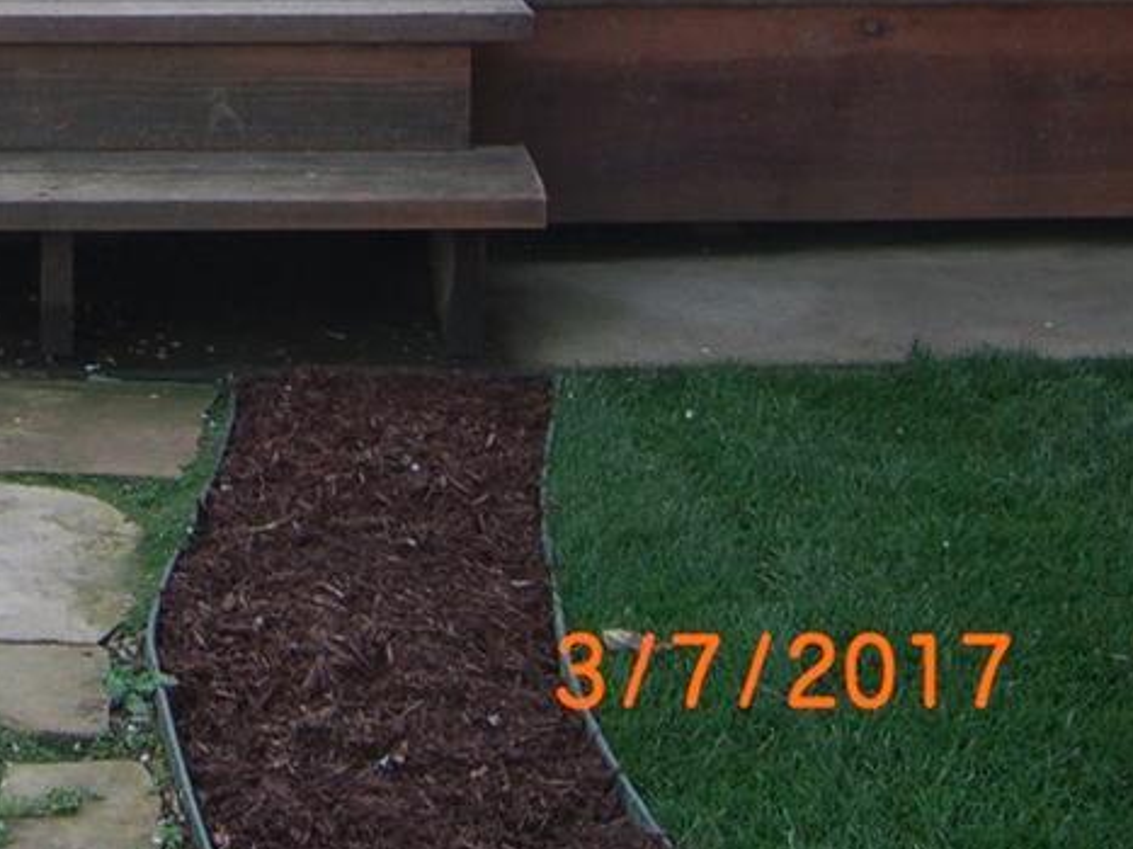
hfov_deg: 15.6
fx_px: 3992
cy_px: -412
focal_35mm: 122
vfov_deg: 11.6
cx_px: -180
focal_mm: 7.9
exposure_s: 1/320
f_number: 2.8
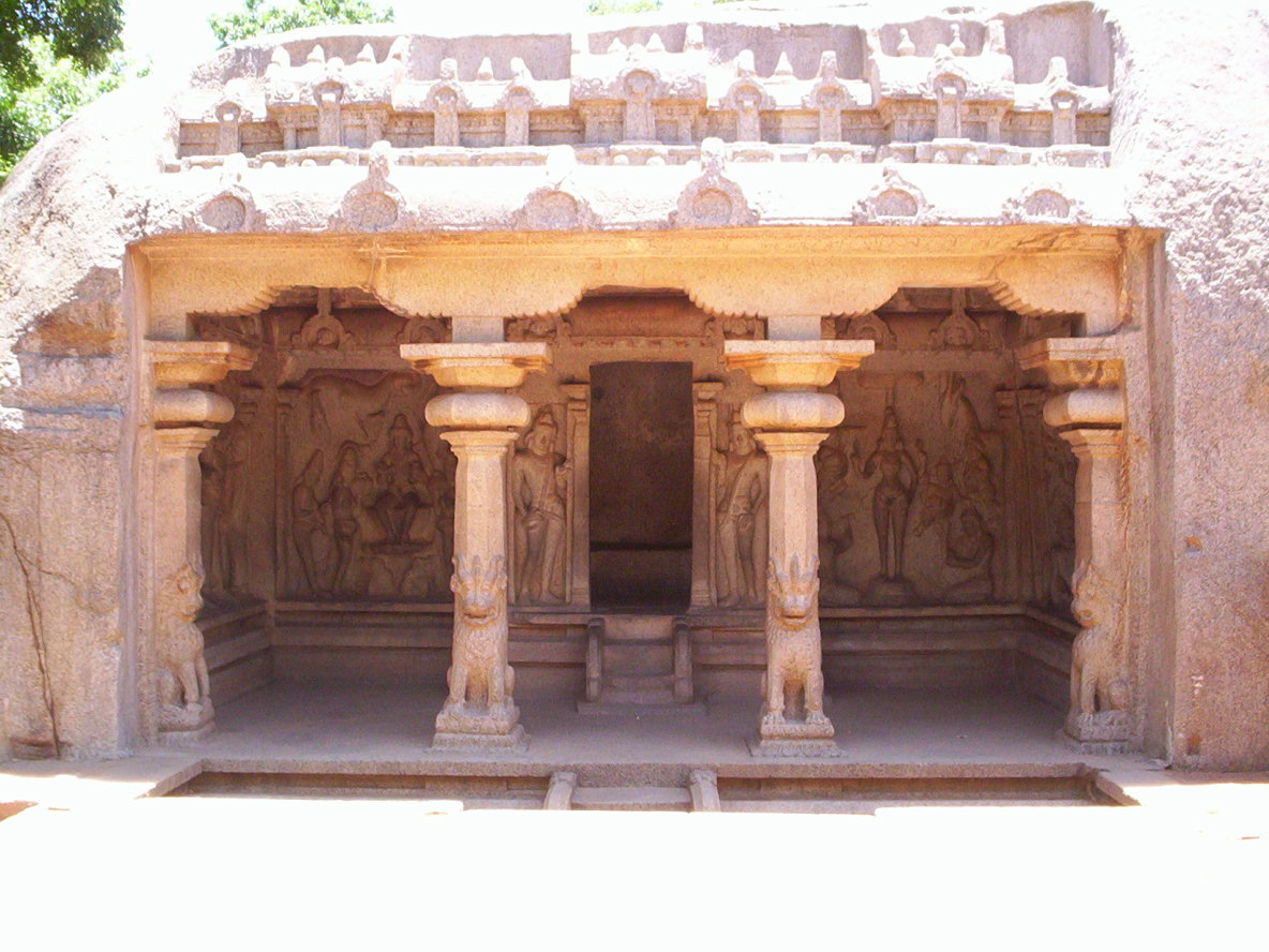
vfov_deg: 37.7
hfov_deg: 49.0
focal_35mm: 38
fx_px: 1393
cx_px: 634
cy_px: 476
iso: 140
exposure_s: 1/76.4
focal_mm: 4.99
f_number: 4.5
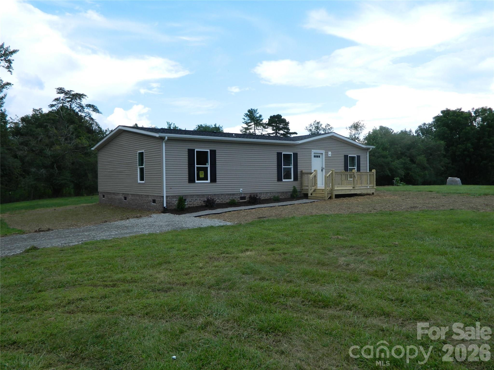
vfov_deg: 49.7
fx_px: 400
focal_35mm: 28
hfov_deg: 63.4
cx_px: 247
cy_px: 185
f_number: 3.2
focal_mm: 5.1
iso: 80
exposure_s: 1/500
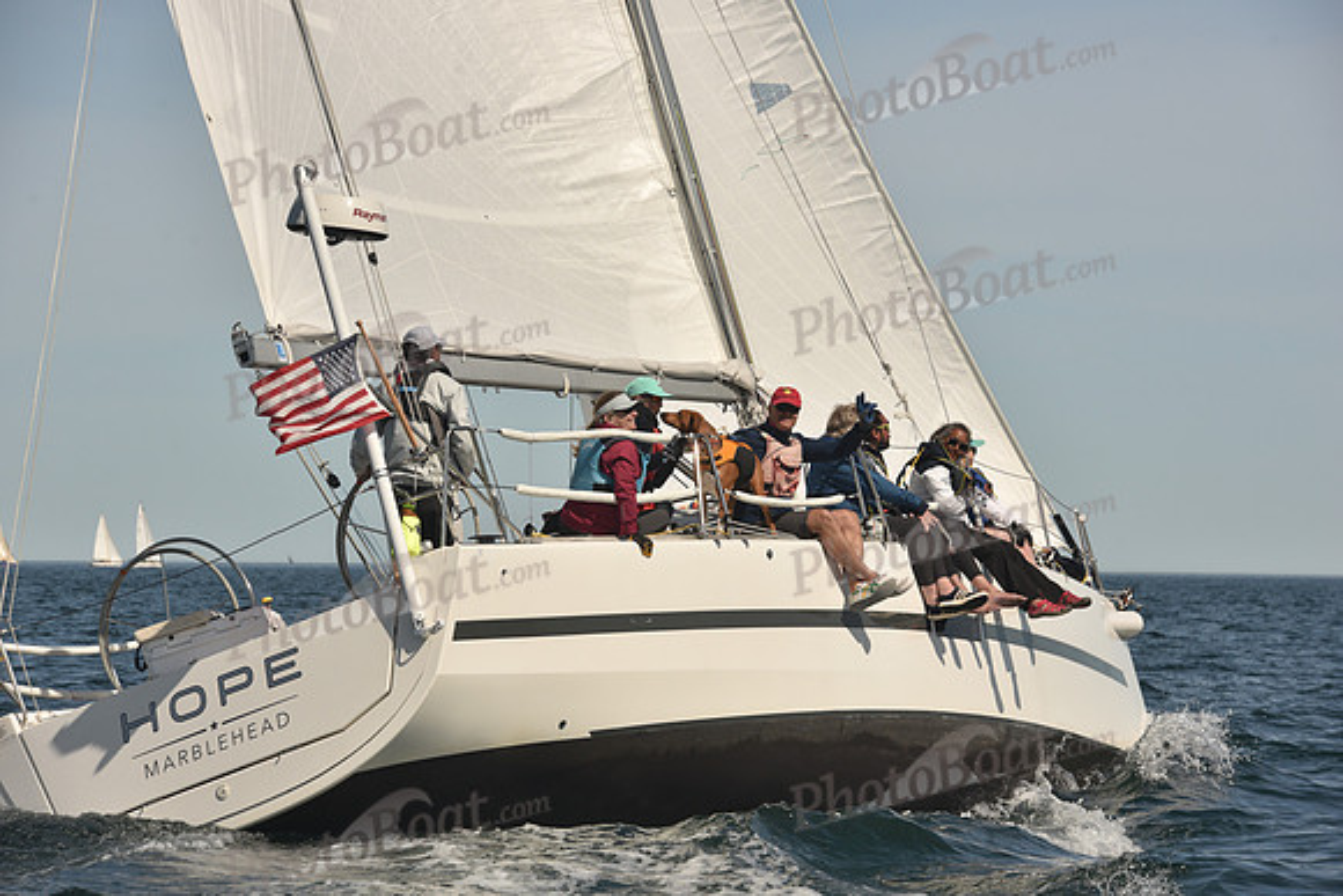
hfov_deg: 12.8
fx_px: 5970
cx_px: 672
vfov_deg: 8.6
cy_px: 448
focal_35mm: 160
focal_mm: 160
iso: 250
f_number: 9
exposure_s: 1/640
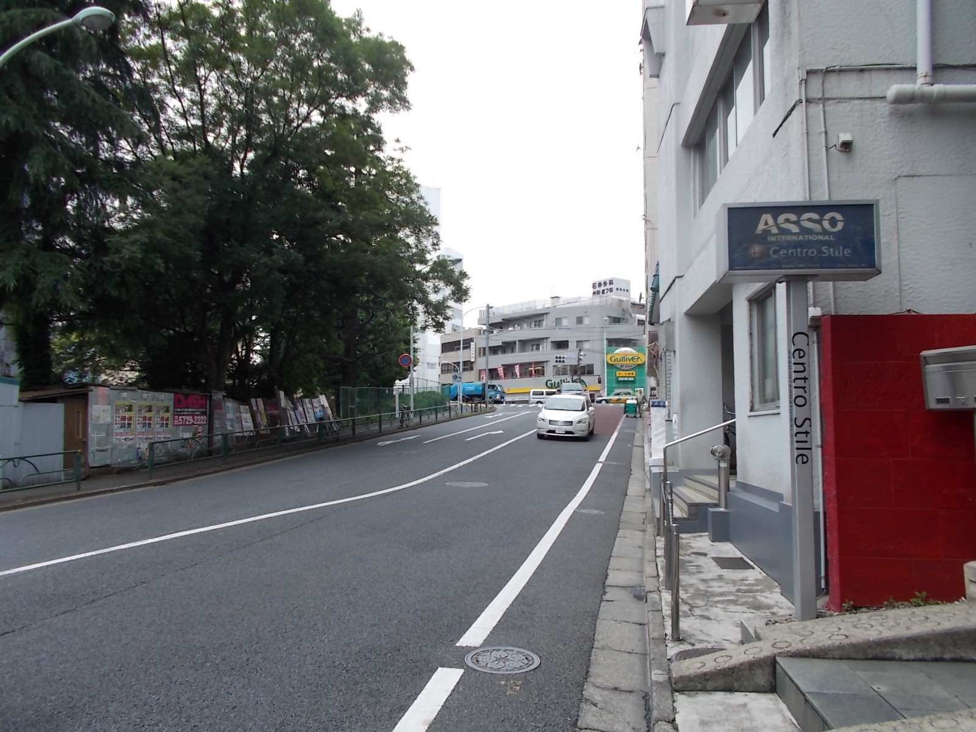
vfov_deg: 53.1
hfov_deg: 67.3
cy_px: 366
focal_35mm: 26
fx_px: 733
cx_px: 488
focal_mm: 4.6
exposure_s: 1/500
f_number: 3.2
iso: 80
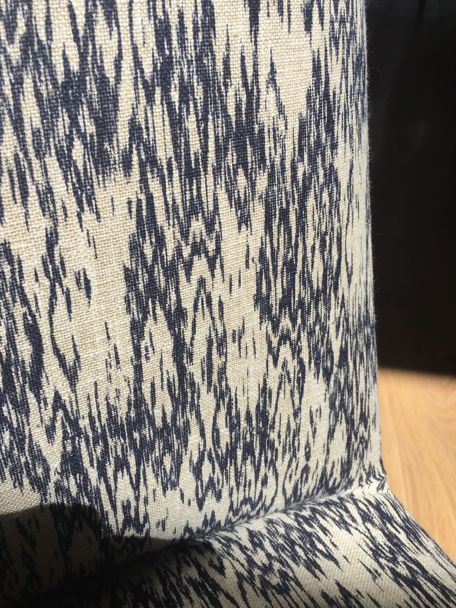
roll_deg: -0.6
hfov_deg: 46.8
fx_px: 527
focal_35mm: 30
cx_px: 221
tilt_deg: -32.7
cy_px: 303
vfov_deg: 60.0
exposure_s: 1/1522
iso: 32
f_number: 2.2
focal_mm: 4.15
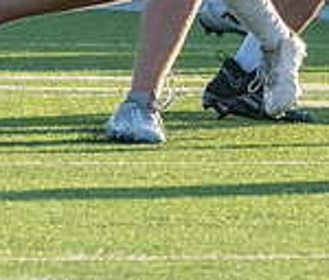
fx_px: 16323
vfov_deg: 1.0
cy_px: -137
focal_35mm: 1633
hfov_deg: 1.2
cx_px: 172
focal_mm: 192
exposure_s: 1/1250
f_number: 5.6
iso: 800
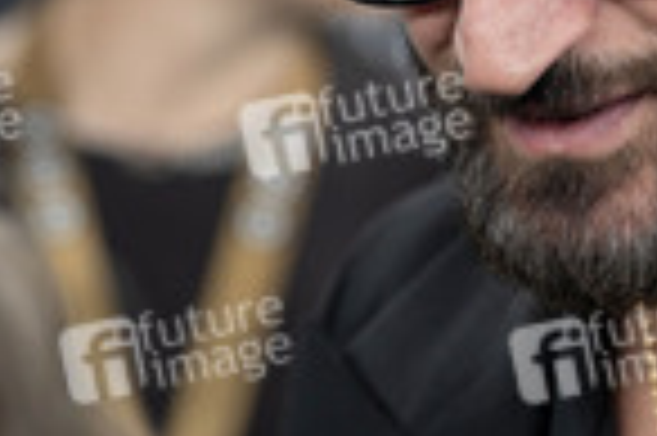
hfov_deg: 4.9
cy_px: 13
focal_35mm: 417
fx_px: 7602
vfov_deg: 3.3
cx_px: 686
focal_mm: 135
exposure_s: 1/200
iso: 400
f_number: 4
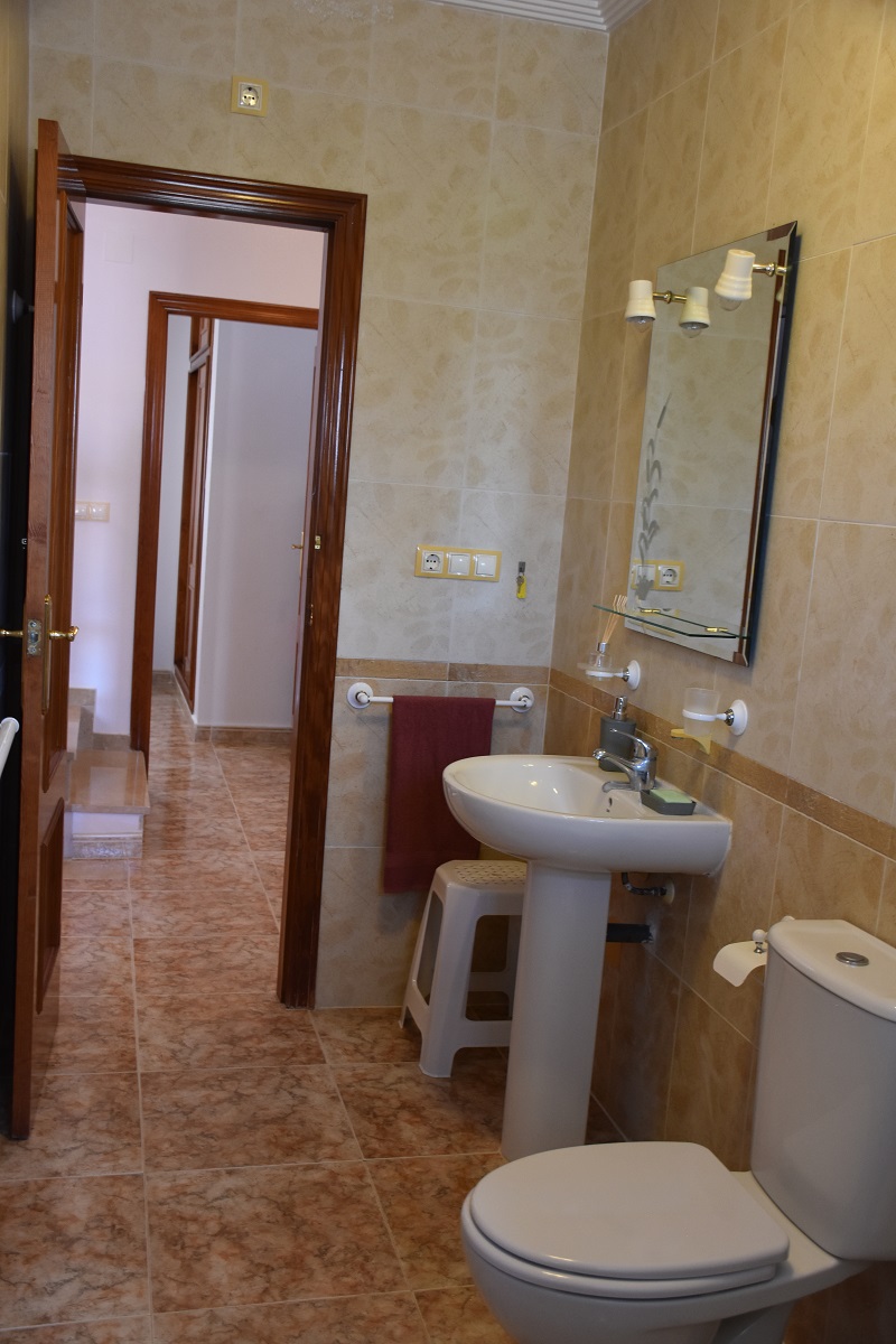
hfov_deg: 38.4
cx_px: 448
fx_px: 1288
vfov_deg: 55.1
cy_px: 672
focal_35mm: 34
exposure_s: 1/60
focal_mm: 23
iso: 800
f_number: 4
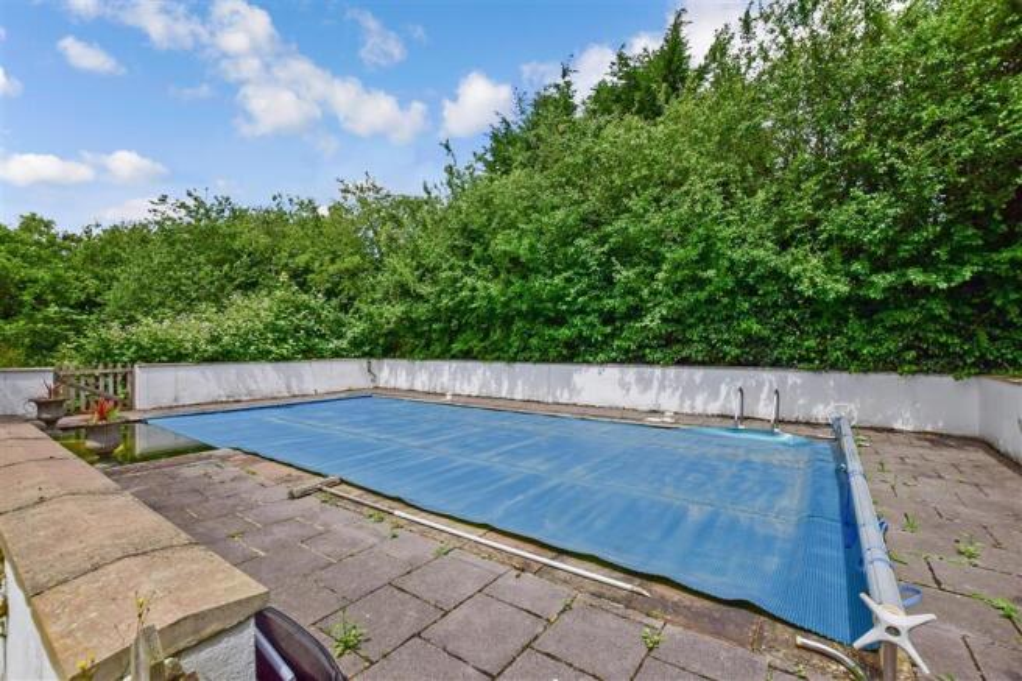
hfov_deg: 100.4
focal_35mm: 15
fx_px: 426
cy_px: 340
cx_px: 511
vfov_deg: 77.3
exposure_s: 1/1250
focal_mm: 10
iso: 400
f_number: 11
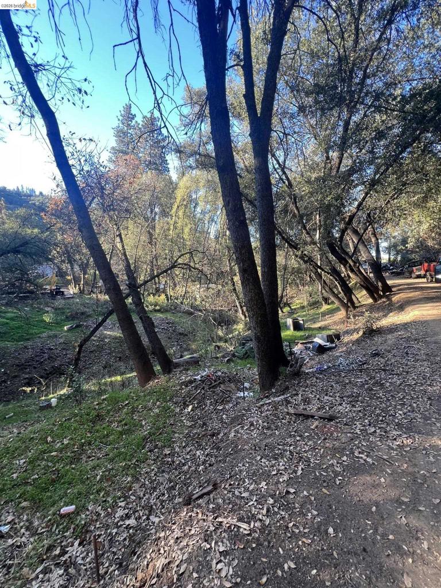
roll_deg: +0.4
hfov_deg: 89.9
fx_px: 221
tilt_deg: -6.6
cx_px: 220
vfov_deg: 106.2
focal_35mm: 13
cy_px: 294
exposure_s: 1/99
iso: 50
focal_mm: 1.57
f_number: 1.8
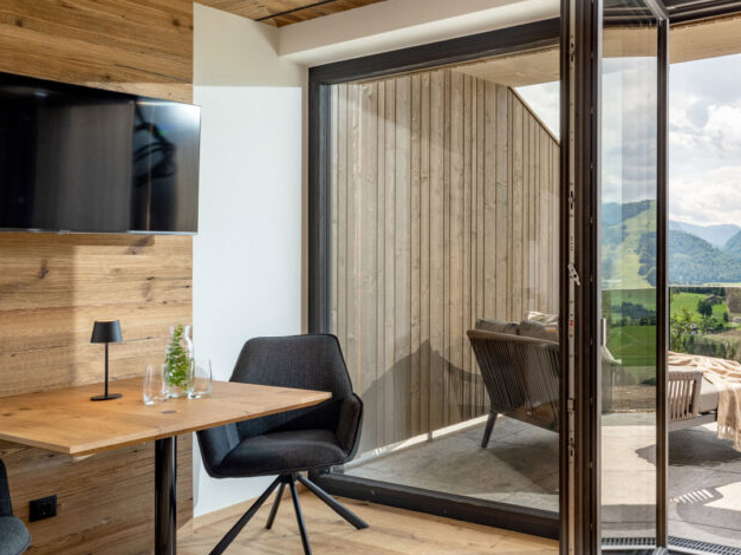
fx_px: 685
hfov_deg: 51.4
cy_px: 281
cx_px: 642
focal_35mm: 32
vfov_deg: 44.1
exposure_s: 1/60
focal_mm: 18
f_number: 9.5
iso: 320
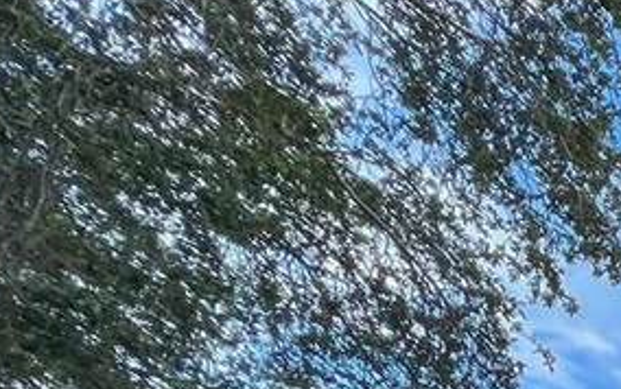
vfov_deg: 14.5
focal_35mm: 62
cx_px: 1340
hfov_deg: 17.5
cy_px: 913
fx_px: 1050
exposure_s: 1/450
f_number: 1.8
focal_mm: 1.57
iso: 32
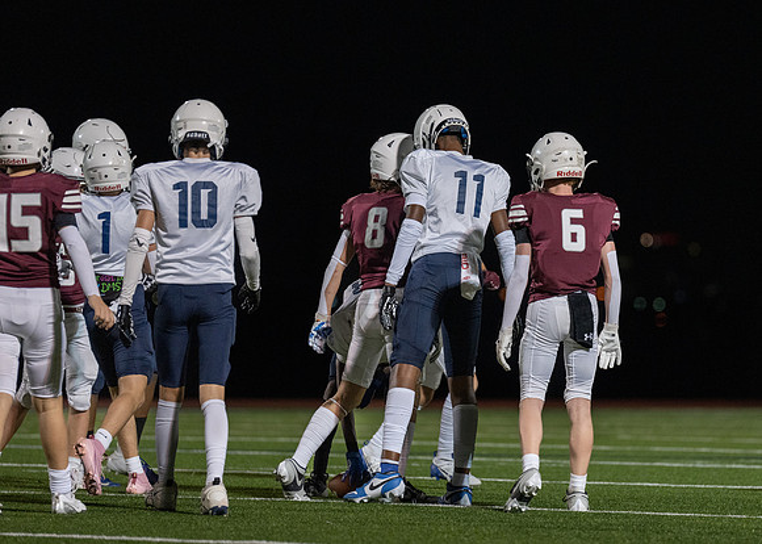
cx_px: 480
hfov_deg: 7.6
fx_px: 5708
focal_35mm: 264
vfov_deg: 5.5
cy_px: 281
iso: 3200
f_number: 2.8
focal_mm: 200
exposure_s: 1/1000
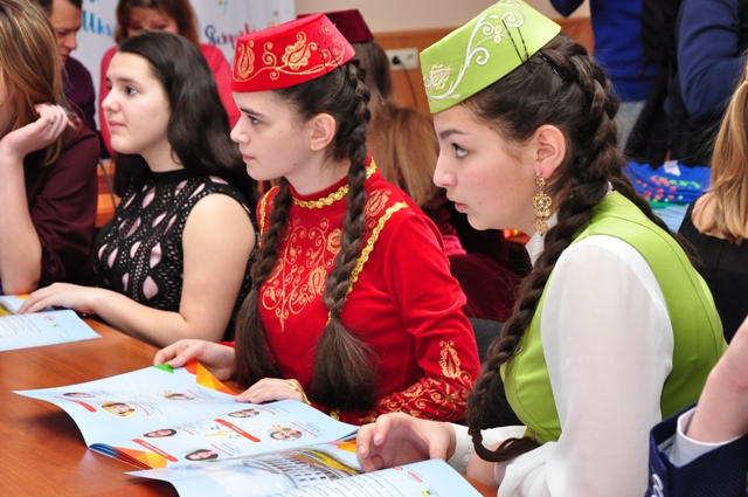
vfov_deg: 15.7
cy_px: 248
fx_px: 1805
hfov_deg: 23.4
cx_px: 374
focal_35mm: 87
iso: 800
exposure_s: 1/60
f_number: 8
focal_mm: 58
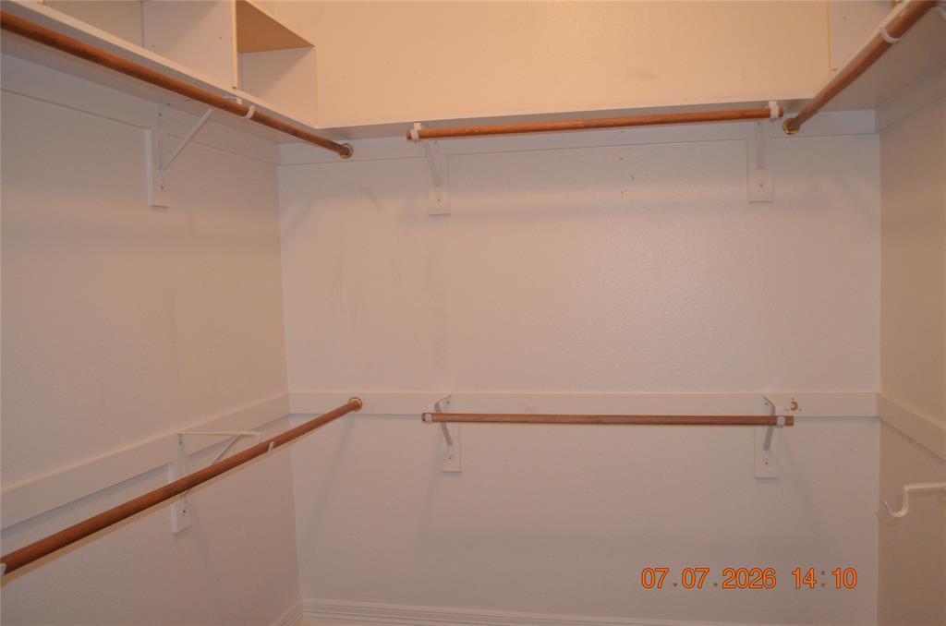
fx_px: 787
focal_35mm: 30
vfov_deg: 43.4
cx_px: 473
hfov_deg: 62.0
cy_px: 313
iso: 2200
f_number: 3.8
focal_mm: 20
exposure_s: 1/60
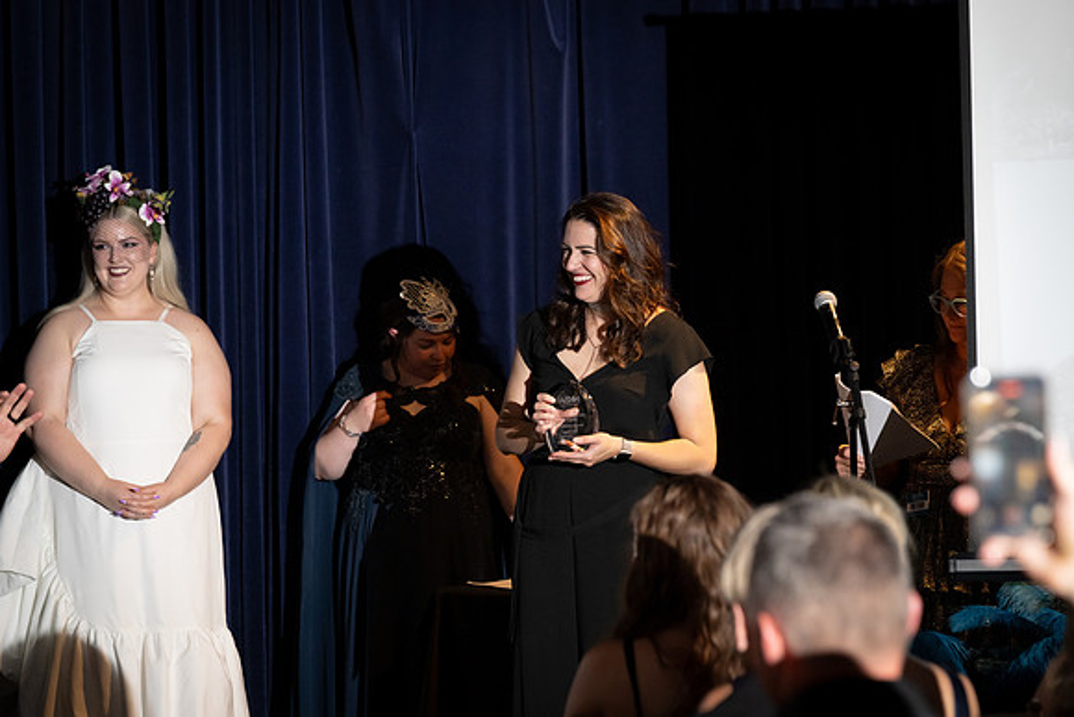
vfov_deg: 9.2
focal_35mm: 150
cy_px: 358
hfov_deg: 13.7
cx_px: 537
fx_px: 4476
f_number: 5
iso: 2500
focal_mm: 150
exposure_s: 1/200
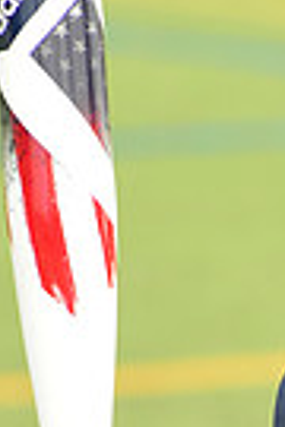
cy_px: 572
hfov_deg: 1.6
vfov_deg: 2.4
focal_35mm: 861
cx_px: 321
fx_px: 10224
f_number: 8
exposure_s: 1/200
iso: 250
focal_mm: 200
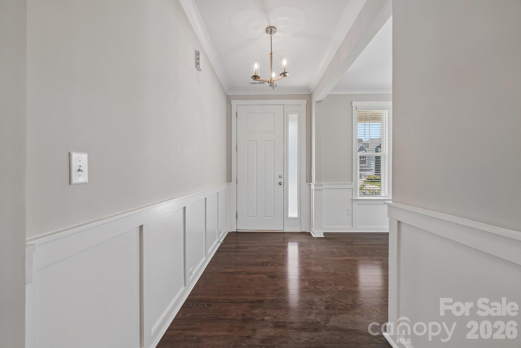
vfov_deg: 74.6
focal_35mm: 16
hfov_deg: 97.6
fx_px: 228
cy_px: 174
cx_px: 260
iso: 400
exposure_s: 1/20
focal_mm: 10.5
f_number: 8
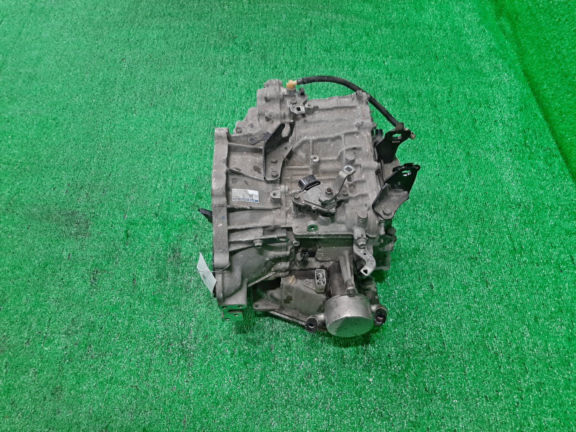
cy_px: 216
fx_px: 433
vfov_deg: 53.1
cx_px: 288
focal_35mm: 26
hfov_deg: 67.3
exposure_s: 1/50
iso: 100
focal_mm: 3.93
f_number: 1.7
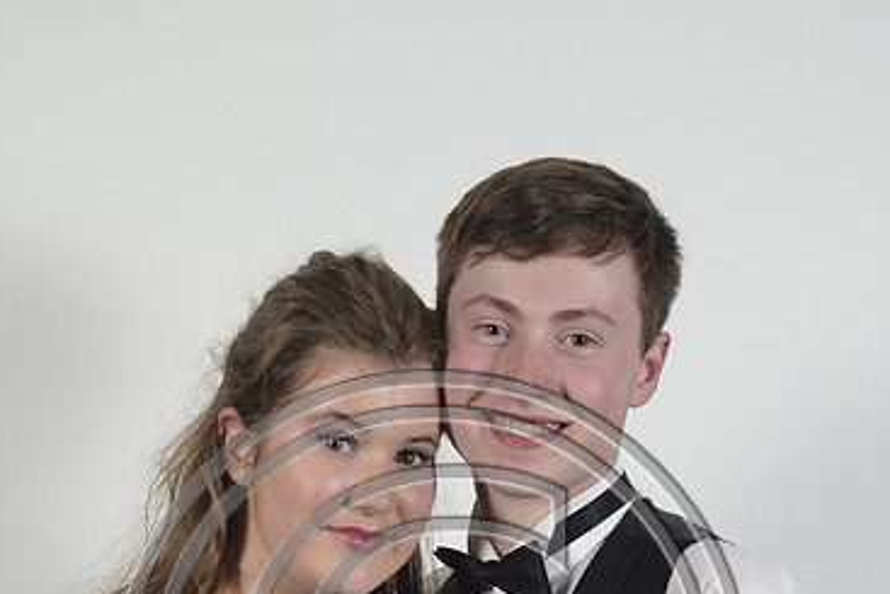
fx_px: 3042
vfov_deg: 11.0
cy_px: 684
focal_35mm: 123
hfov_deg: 16.6
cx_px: 432
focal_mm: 52
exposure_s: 1/125
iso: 1600
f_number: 5.6
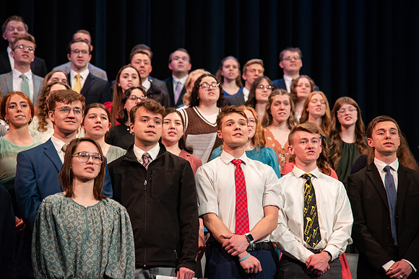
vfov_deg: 11.4
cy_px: 140
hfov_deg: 17.1
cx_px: 210
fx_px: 1397
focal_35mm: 120
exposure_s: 1/160
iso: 2000
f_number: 4
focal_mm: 120
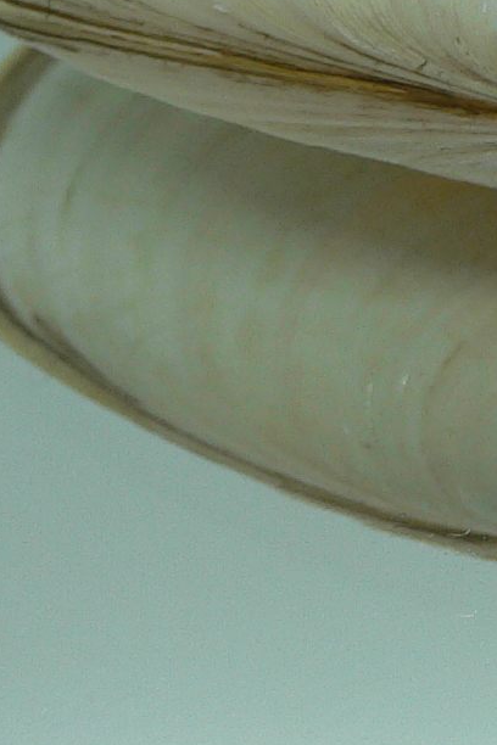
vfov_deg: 16.8
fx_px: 2485
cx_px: 675
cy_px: 60
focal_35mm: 120
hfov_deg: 11.1
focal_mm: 4.6
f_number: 2.8
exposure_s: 1/80
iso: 80
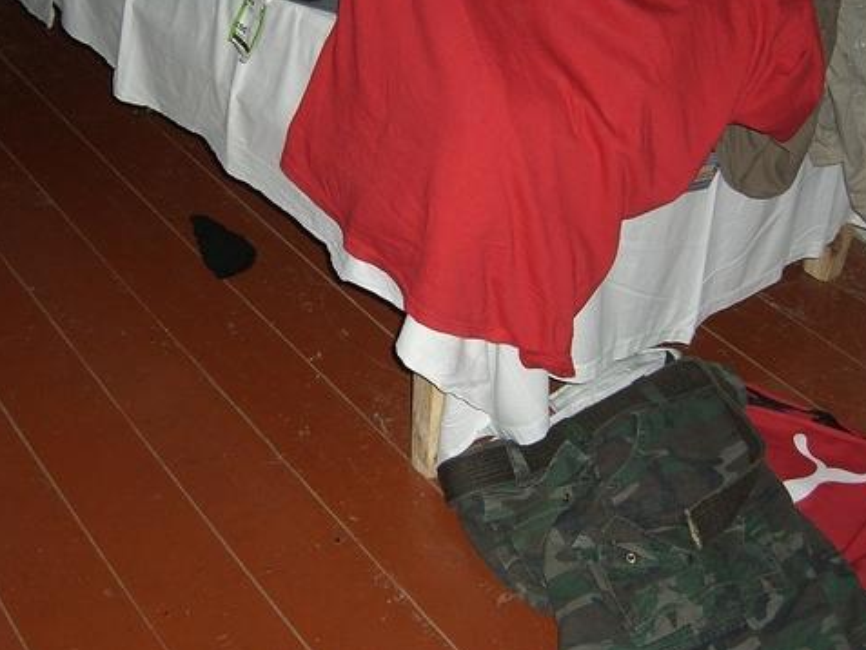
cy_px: 240
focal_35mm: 51
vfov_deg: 28.5
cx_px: 340
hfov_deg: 37.3
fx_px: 1276
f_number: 2.8
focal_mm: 7.9
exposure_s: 1/60
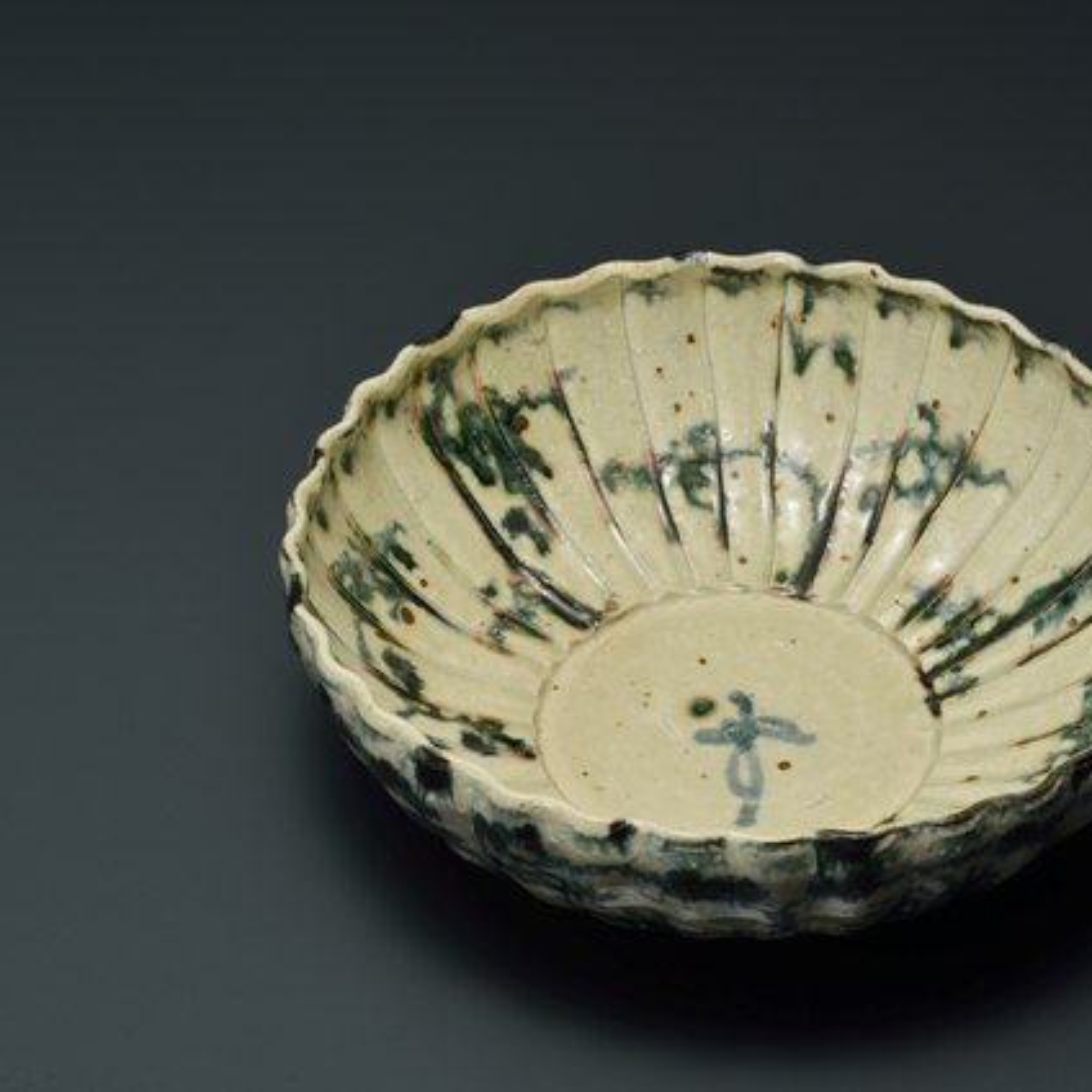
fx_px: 3890
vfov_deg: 16.0
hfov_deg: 15.9
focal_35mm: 109
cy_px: 545
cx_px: 737
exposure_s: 1/10
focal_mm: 85
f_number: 14
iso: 200
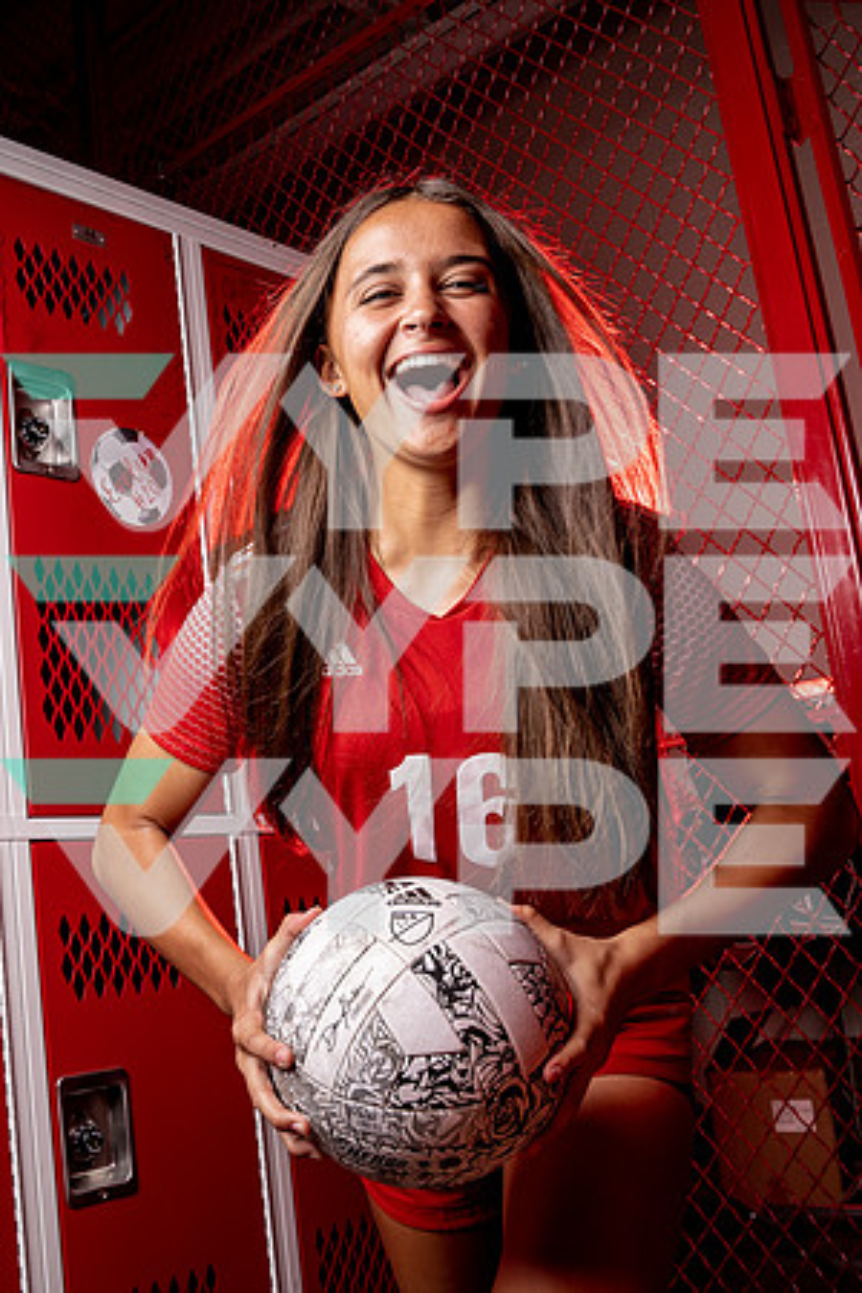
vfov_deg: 53.1
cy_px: 646
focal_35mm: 36
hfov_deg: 36.2
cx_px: 243
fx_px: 1293
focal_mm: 24
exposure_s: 1/250
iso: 100
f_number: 8
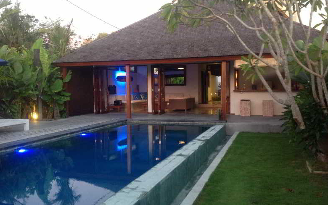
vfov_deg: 33.6
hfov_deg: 51.5
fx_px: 340
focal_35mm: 38
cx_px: 167
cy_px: 103
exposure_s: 1/15
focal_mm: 4.28
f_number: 2.4
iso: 160
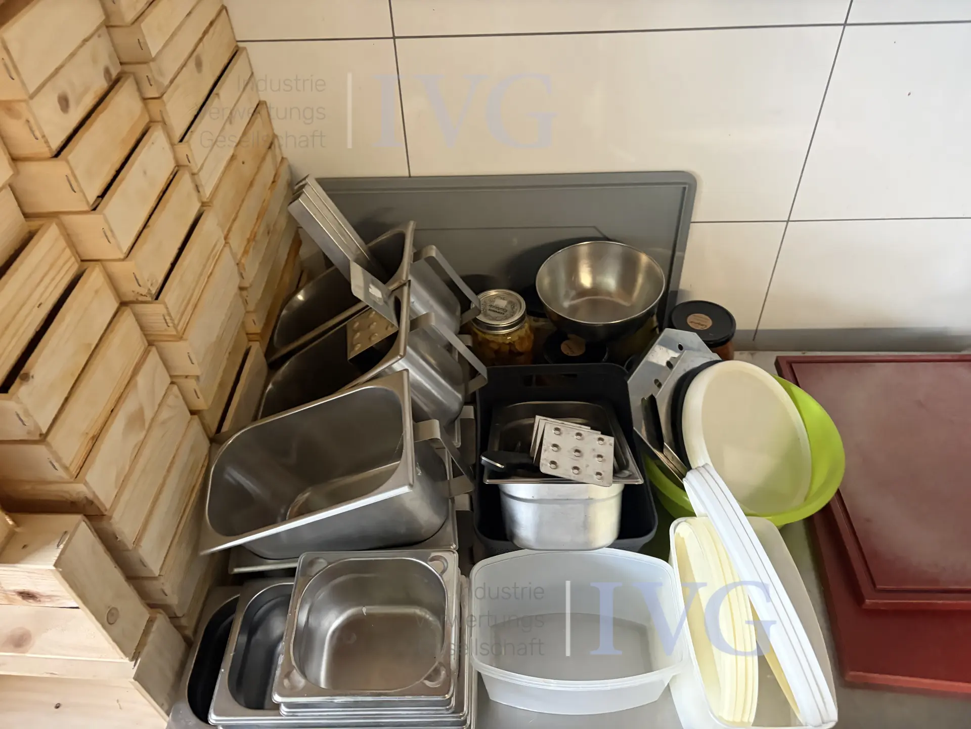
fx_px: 729
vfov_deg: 53.1
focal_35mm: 26
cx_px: 486
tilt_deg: -43.3
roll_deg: +5.9
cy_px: 364
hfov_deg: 67.3
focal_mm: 5.96
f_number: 1.6
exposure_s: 1/60
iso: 500
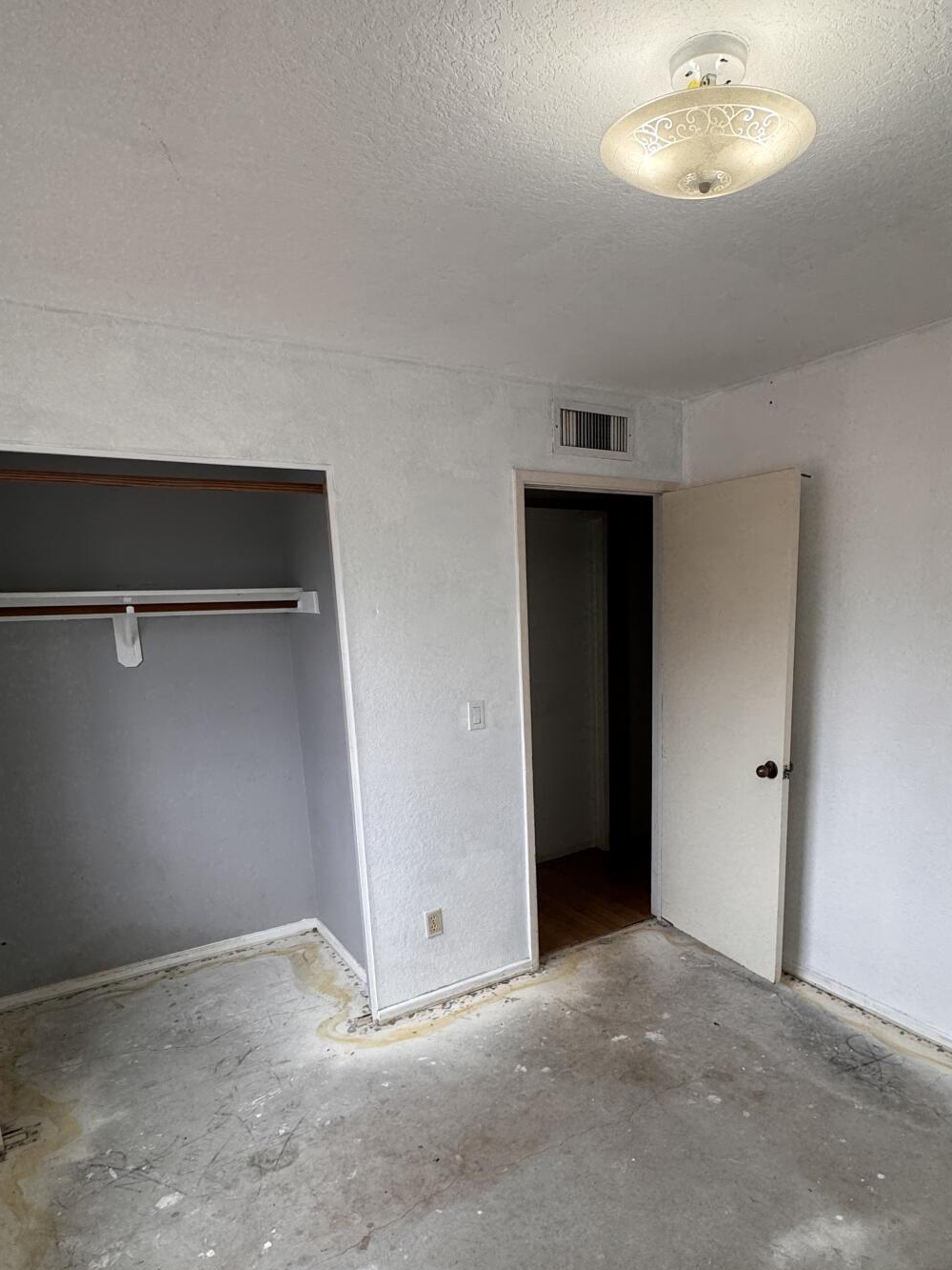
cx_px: 563
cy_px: 754
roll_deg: +1.3
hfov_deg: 63.0
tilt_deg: -12.1
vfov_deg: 78.2
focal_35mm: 21
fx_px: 770
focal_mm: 2.22
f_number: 2.2
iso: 40
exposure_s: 1/120
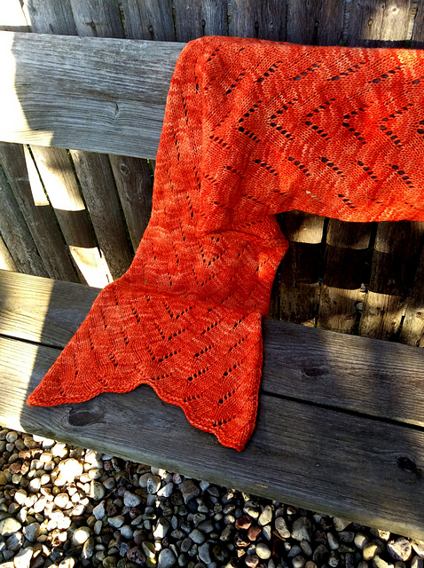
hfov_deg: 44.1
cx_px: 212
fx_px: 524
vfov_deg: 56.9
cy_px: 284
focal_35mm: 32
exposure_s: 1/120
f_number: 2.4
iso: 64
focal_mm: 3.3
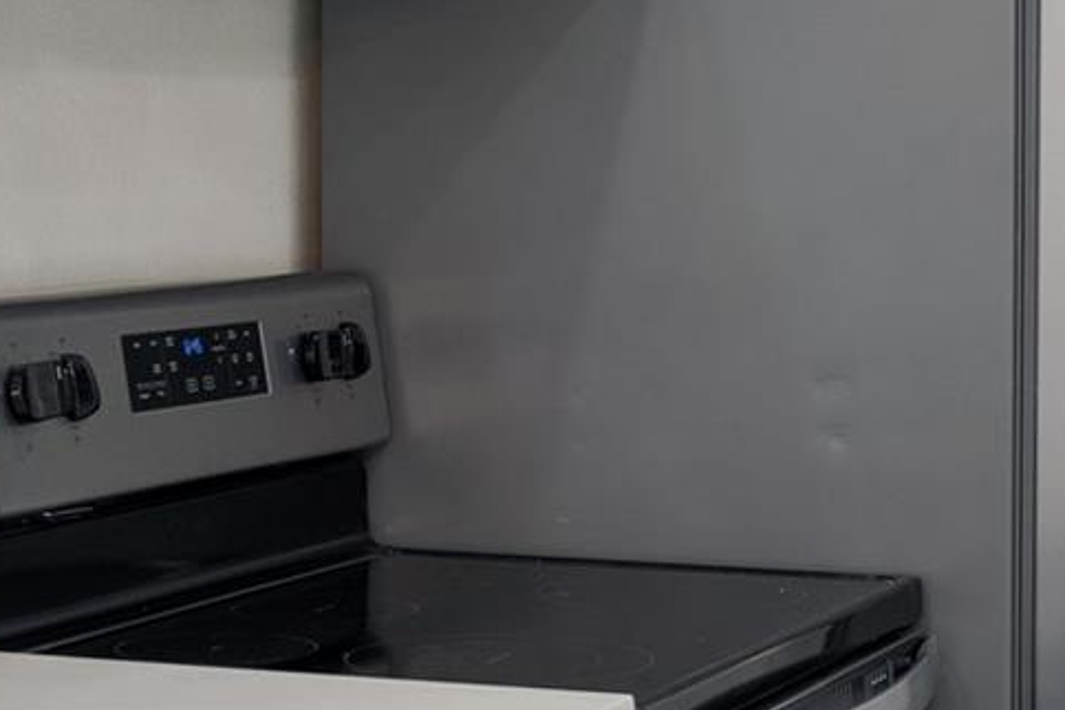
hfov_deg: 19.3
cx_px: 534
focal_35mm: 106
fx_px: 3136
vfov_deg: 12.9
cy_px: 183
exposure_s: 1/250
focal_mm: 32
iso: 640
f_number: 4
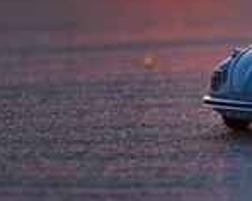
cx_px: 431
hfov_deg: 7.7
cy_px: -73
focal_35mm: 244
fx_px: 1817
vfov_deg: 6.3
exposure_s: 1/80
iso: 100
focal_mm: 50
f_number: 6.3
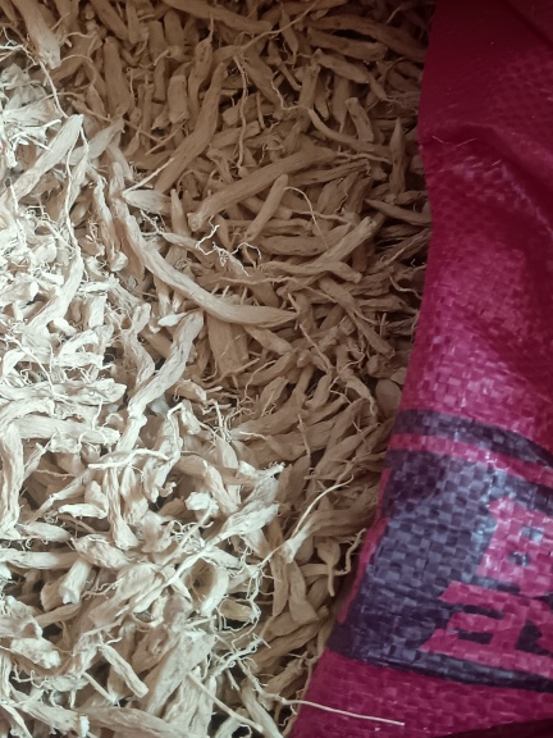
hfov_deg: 28.2
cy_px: 257
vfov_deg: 37.8
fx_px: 1065
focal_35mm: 50
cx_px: 78
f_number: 1.8
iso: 3406
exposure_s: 1/25
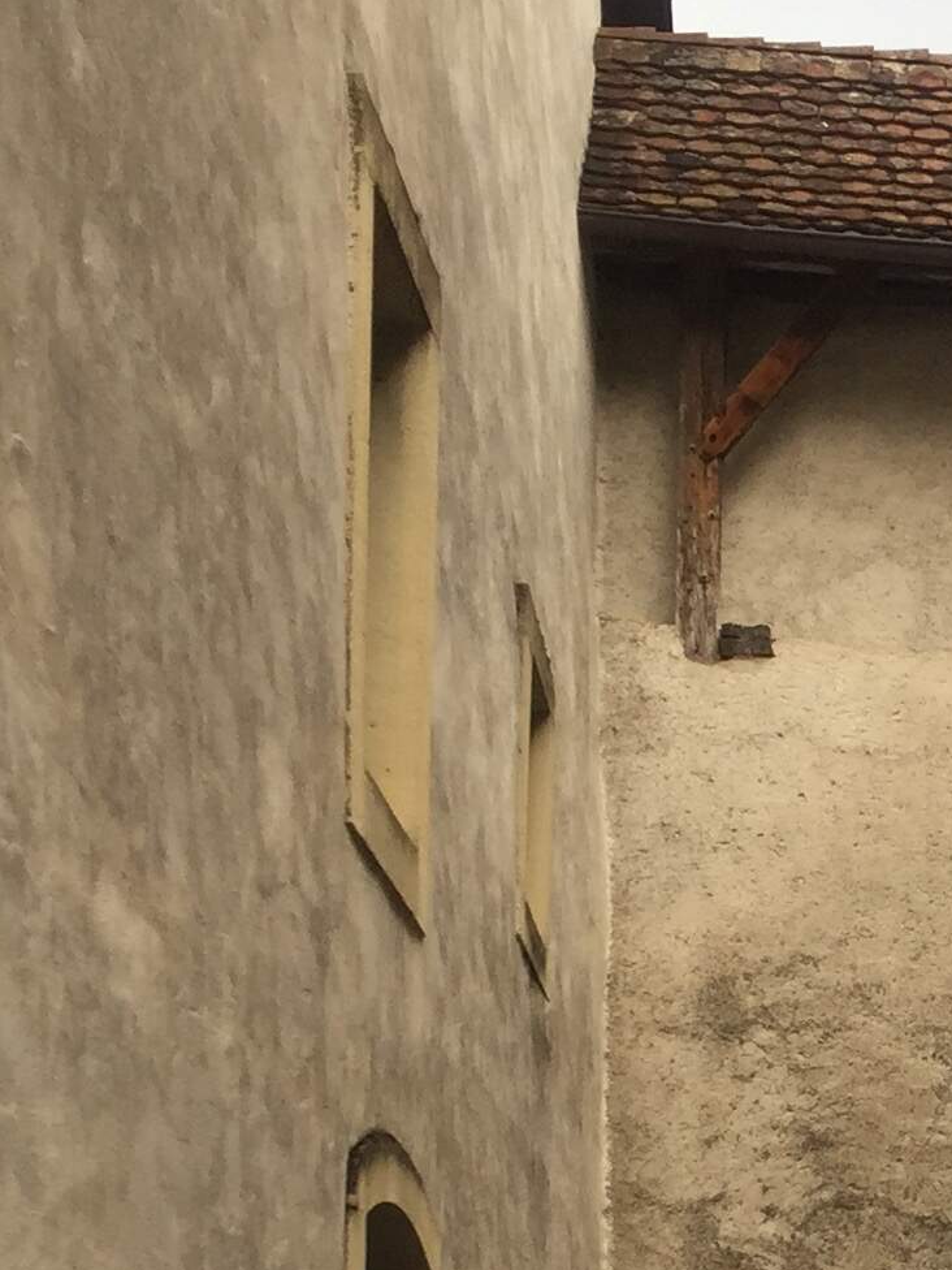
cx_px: 1477
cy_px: 1370
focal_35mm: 97
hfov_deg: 14.2
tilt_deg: +5.8
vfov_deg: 19.4
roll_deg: +0.3
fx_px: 3557
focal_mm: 4.15
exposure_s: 1/243
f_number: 2.2
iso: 32
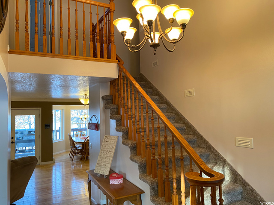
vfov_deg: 53.1
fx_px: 206
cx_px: 137
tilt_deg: +4.0
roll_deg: +0.3
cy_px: 102
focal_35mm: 26
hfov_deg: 67.3
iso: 100
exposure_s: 1/60
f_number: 1.8
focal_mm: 4.25
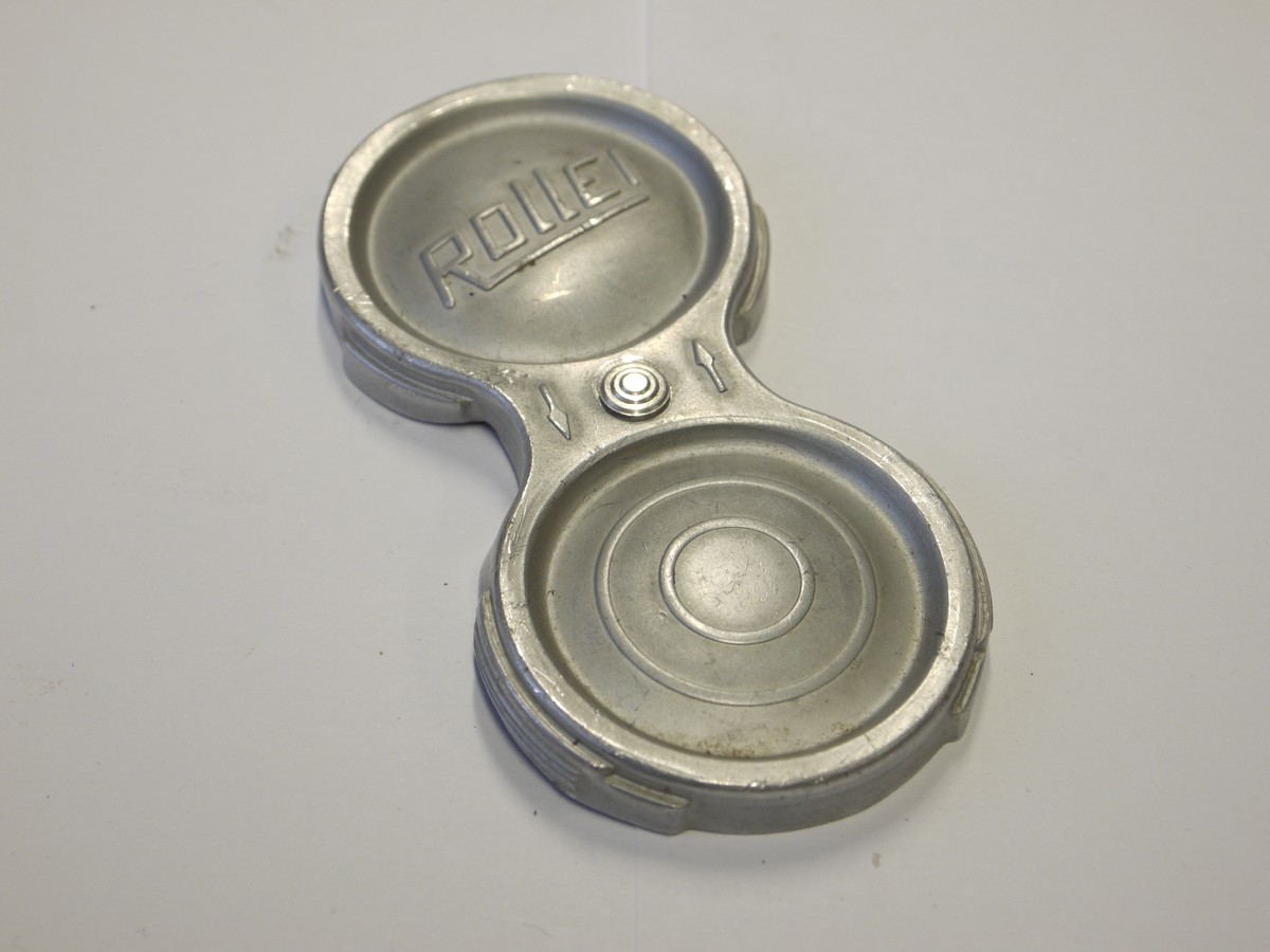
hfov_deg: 25.7
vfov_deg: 19.4
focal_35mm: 76
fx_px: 2788
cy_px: 476
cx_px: 635
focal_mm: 38
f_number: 8
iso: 400
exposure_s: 1/30
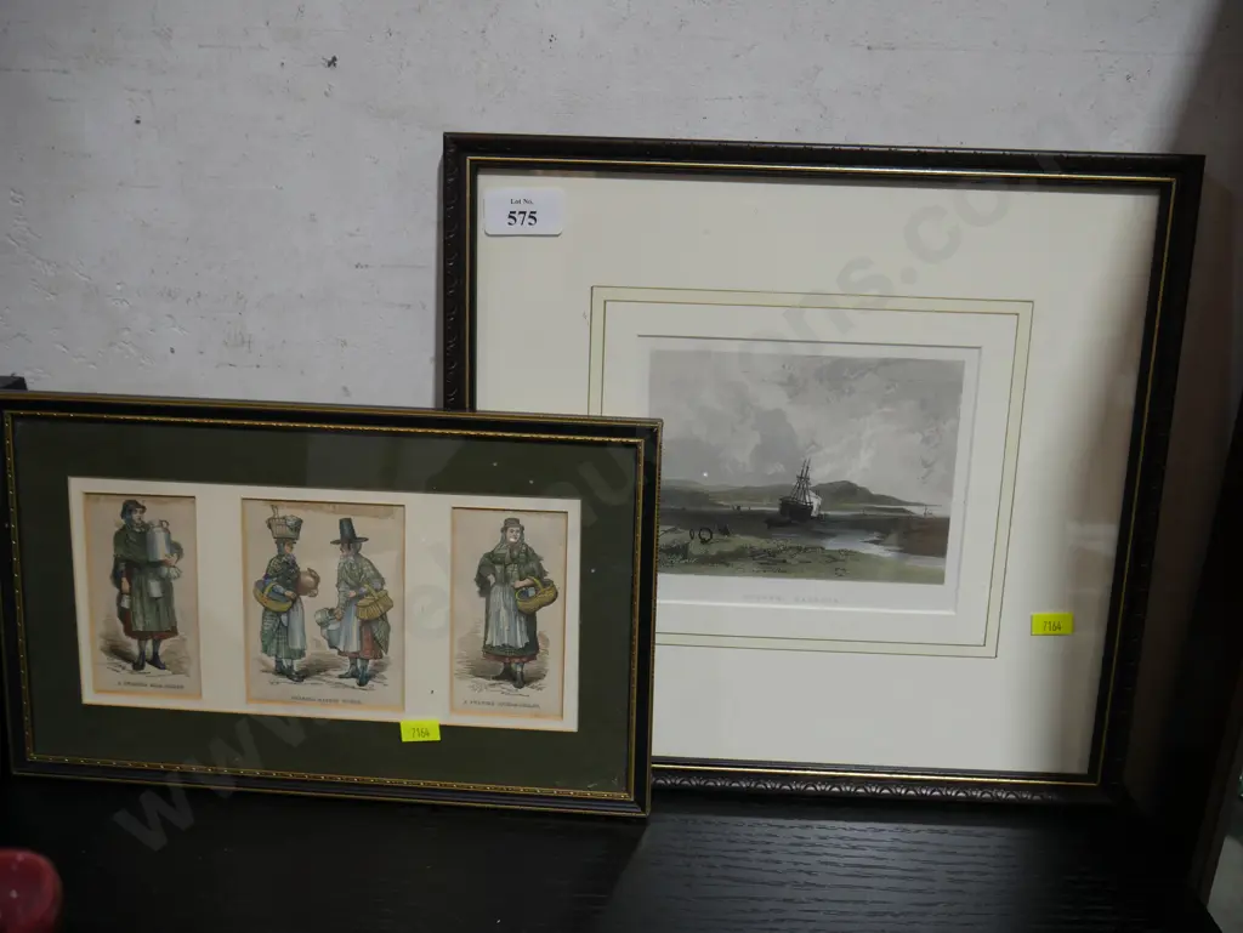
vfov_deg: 49.8
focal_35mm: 28
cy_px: 466
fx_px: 1006
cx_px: 622
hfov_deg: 63.4
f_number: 4
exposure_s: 1/60
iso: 250
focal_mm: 14
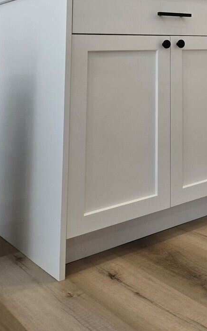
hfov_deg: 23.5
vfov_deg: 36.9
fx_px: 451
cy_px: 14
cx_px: 252
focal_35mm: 50
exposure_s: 1/120
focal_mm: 5.4
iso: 64
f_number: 1.8
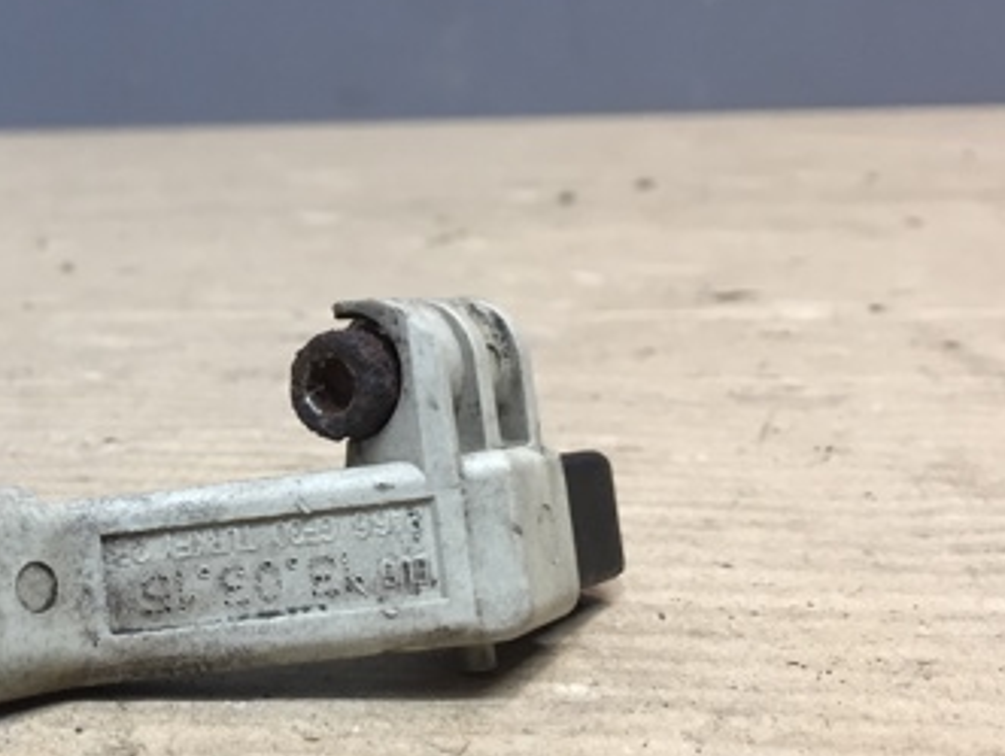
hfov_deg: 32.5
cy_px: 395
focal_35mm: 56
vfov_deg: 26.1
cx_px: 85
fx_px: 1628
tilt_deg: -14.8
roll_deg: -0.2
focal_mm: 4.15
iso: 80
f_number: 2.2
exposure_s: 1/33
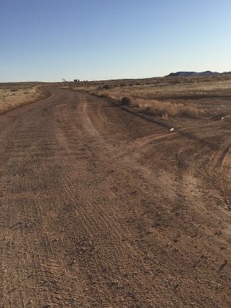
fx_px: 320
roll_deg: +3.1
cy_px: 166
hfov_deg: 39.5
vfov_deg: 51.3
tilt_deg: -15.5
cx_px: 139
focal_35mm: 36
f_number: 2.2
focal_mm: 4.15
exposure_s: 1/3300
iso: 32
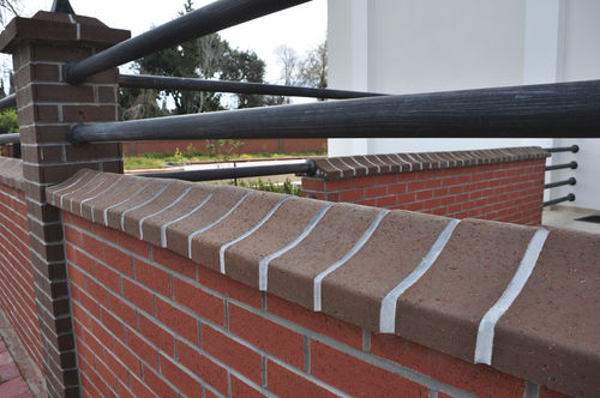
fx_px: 499
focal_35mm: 30
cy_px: 199
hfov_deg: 62.0
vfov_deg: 43.5
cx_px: 300
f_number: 7.1
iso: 200
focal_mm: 20
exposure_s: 1/200
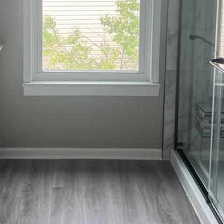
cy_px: 17
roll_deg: -0.6
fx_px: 461
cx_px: 68
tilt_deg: -8.1
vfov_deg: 26.3
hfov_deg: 27.1
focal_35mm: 63
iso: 40
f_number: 1.5
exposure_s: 1/177
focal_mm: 5.7
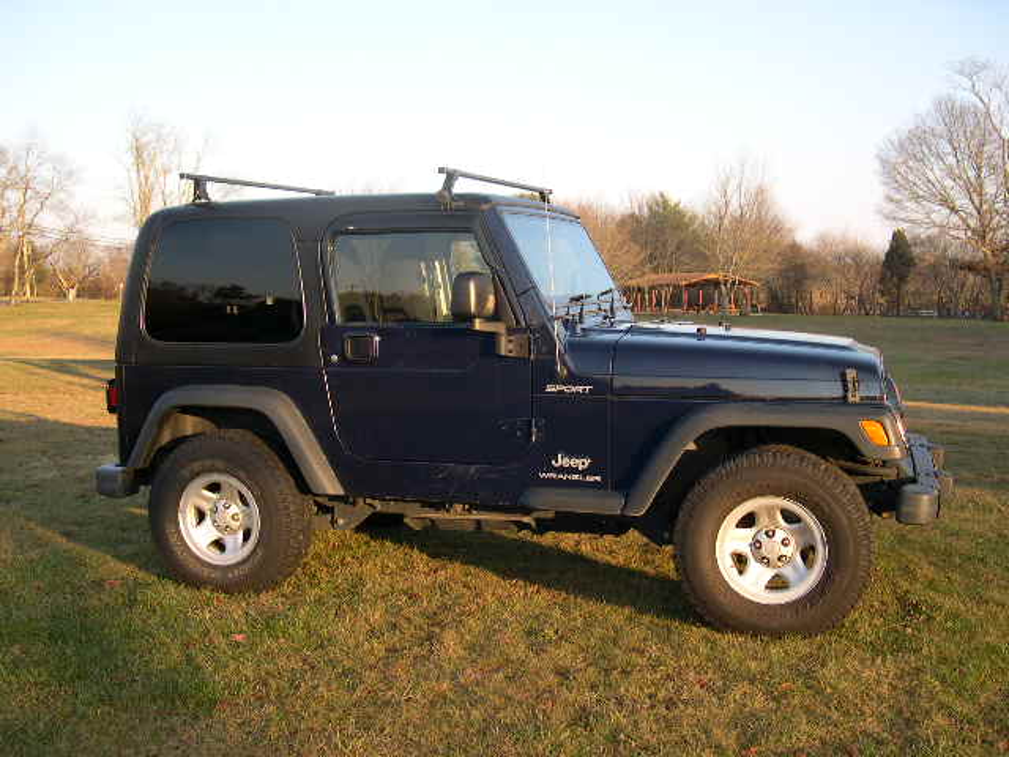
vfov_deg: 37.7
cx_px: 504
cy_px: 378
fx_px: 1108
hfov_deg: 49.0
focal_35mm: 38
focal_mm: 8
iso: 100
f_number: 2.8
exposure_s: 1/280
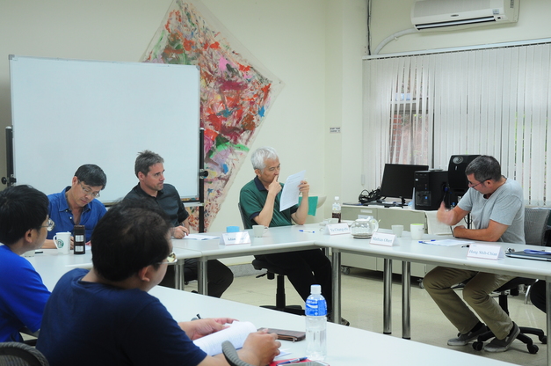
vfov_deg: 20.2
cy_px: 198
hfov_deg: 30.1
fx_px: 1024
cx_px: 279
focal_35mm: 67
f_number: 5.6
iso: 400
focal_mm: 40
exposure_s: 1/30
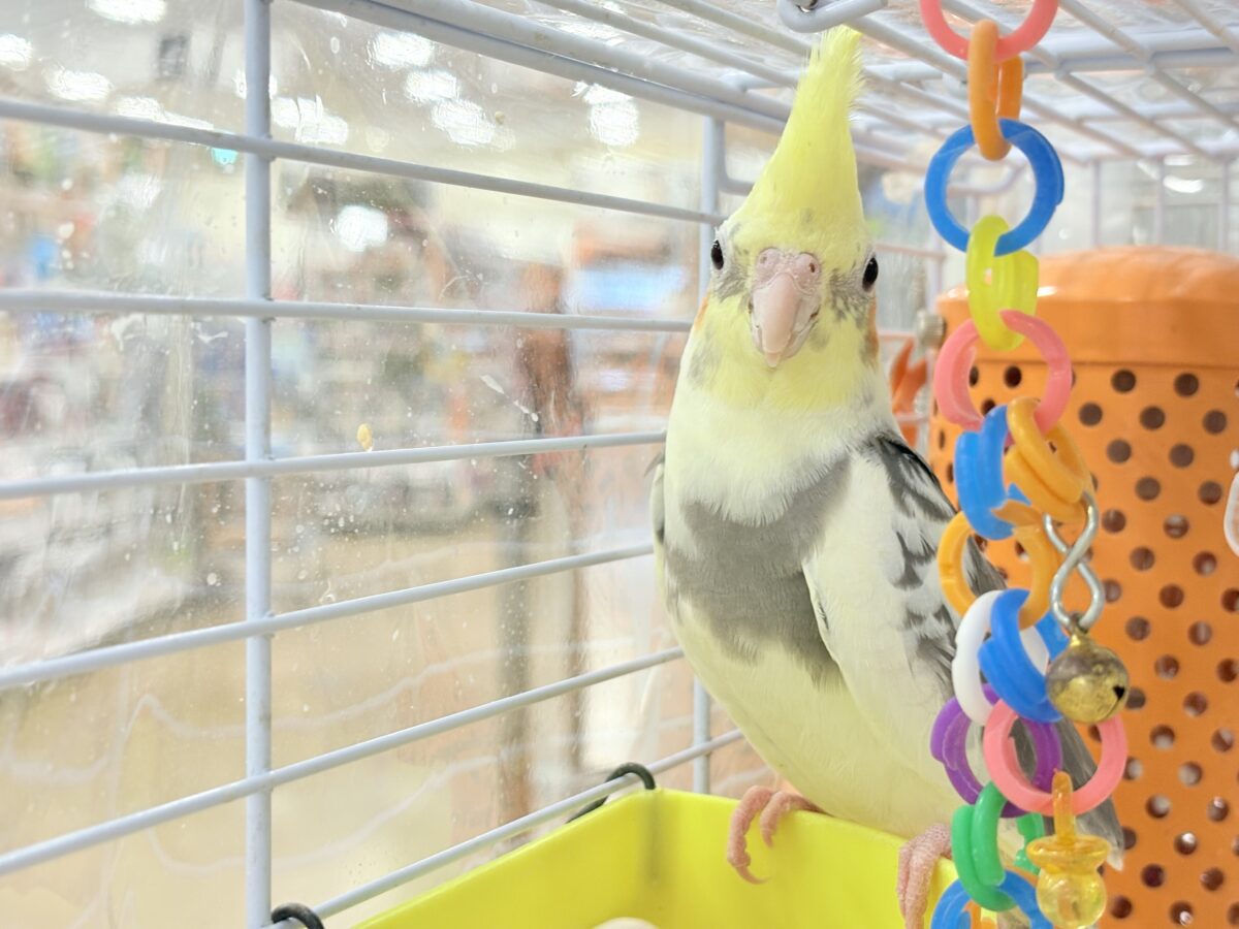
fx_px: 1861
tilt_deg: -3.7
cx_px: 620
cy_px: 464
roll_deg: +0.4
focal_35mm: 52
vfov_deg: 28.0
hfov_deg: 36.8
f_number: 1.6
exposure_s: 1/100
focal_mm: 5.96
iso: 100
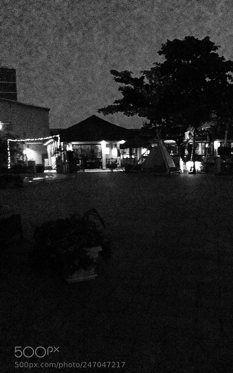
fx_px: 366
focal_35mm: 36
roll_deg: +1.0
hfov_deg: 35.2
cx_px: 144
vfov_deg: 54.0
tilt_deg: -0.9
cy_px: 192
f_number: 2.4
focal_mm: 4.12
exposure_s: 1/15
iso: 3200
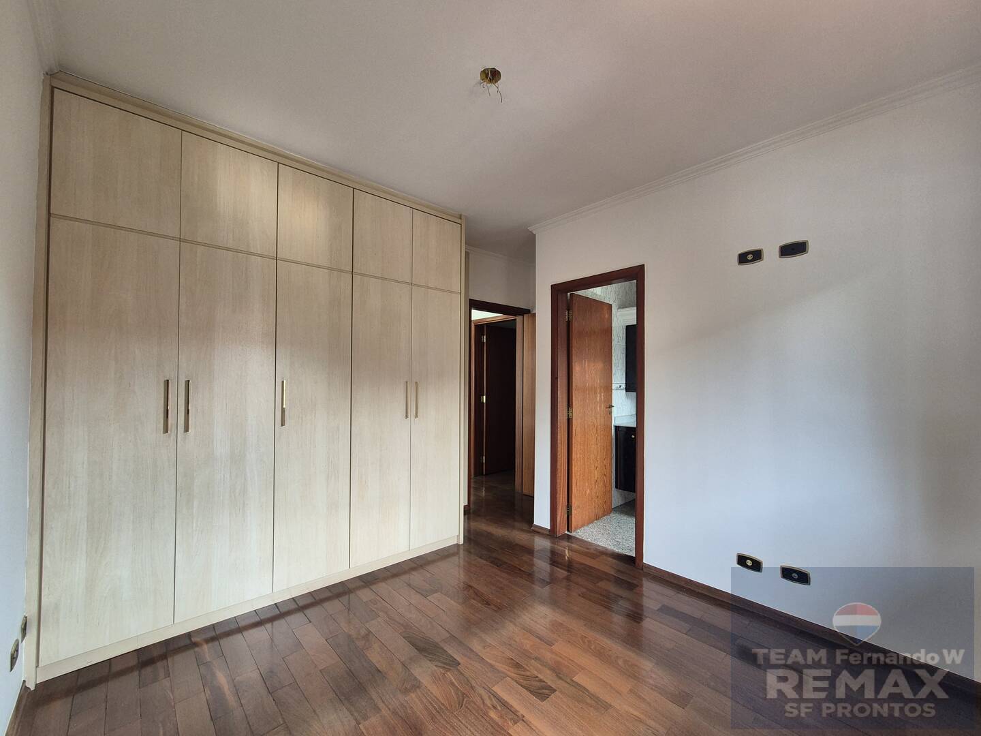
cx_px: 490
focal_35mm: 13
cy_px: 368
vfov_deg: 89.9
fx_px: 368
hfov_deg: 106.2
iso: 200
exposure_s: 1/100
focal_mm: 2.2
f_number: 2.2
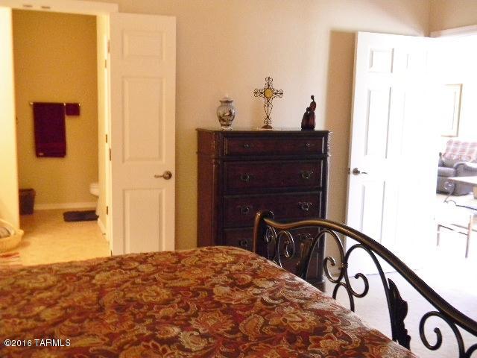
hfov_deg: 51.4
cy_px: 179
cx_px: 238
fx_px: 496
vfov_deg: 39.7
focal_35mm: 36
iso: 400
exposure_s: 1/6.7
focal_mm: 6.4
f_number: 3.7
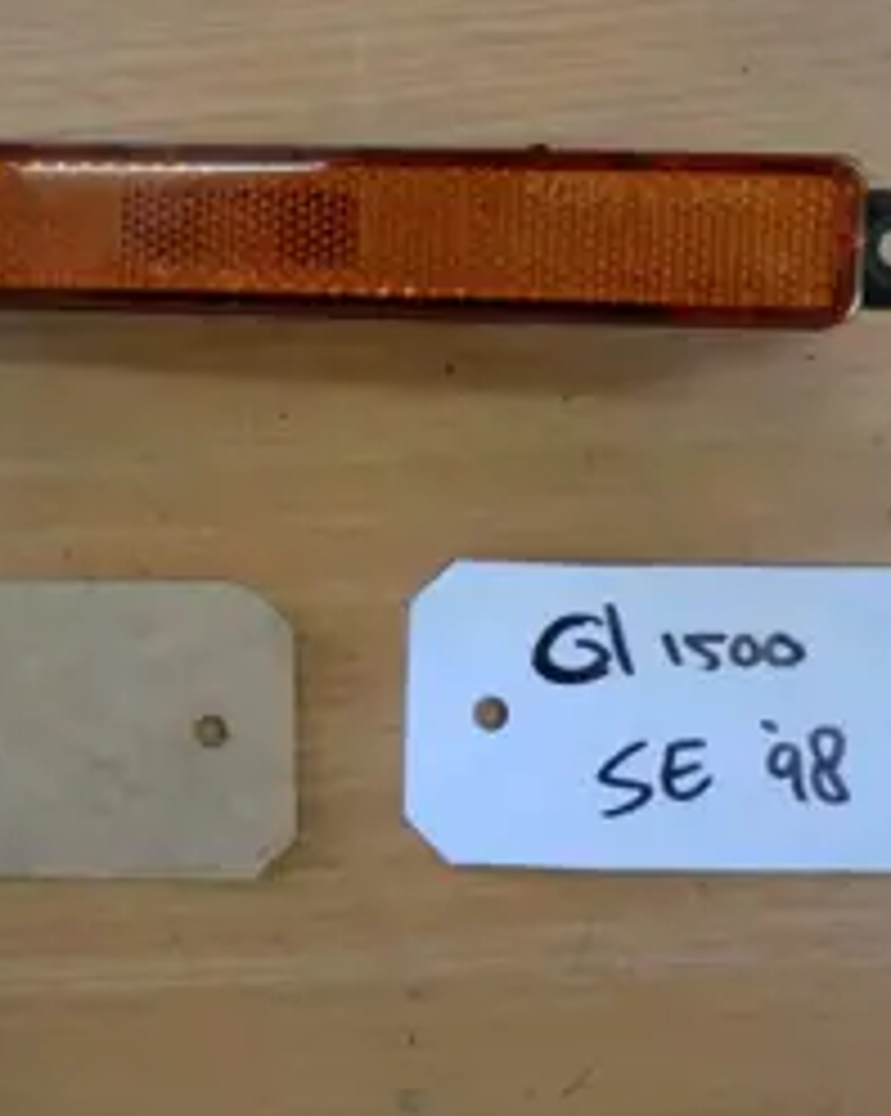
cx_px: 220
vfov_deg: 36.3
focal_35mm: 51
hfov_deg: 29.2
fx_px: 1683
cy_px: 360
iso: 160
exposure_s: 1/60
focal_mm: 4.9
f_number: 3.2
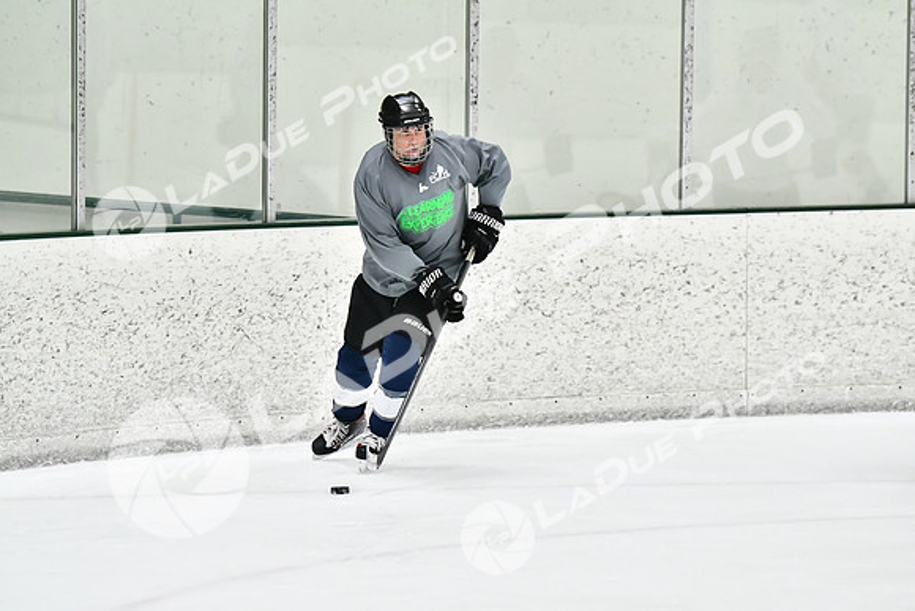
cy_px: 306
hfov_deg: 10.5
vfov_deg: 7.0
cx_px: 458
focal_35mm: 195
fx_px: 4957
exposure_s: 1/1600
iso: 6400
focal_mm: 130
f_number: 2.8
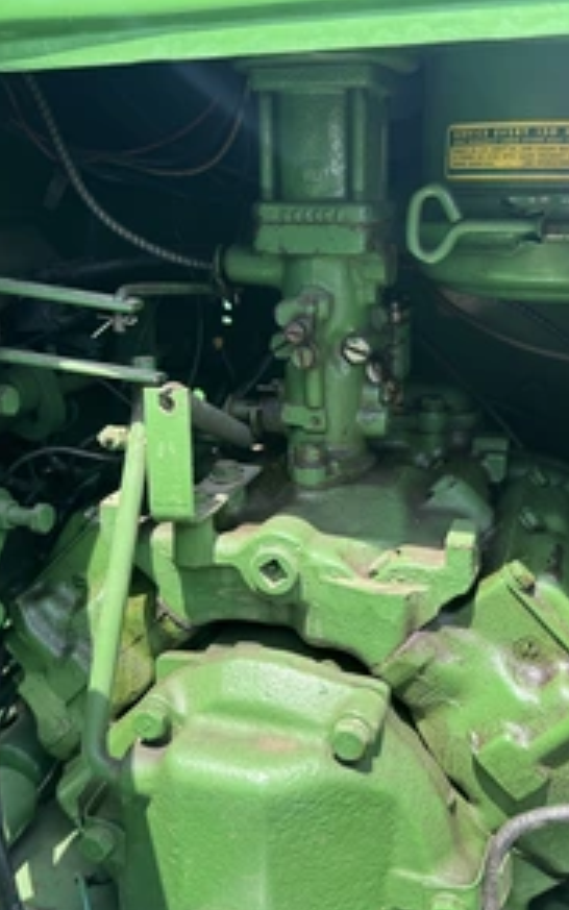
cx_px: 335
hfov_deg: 36.2
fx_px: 868
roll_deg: +0.1
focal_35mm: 35
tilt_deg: -18.2
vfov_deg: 55.3
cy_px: 463
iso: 80
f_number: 1.78
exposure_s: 1/553
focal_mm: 6.76
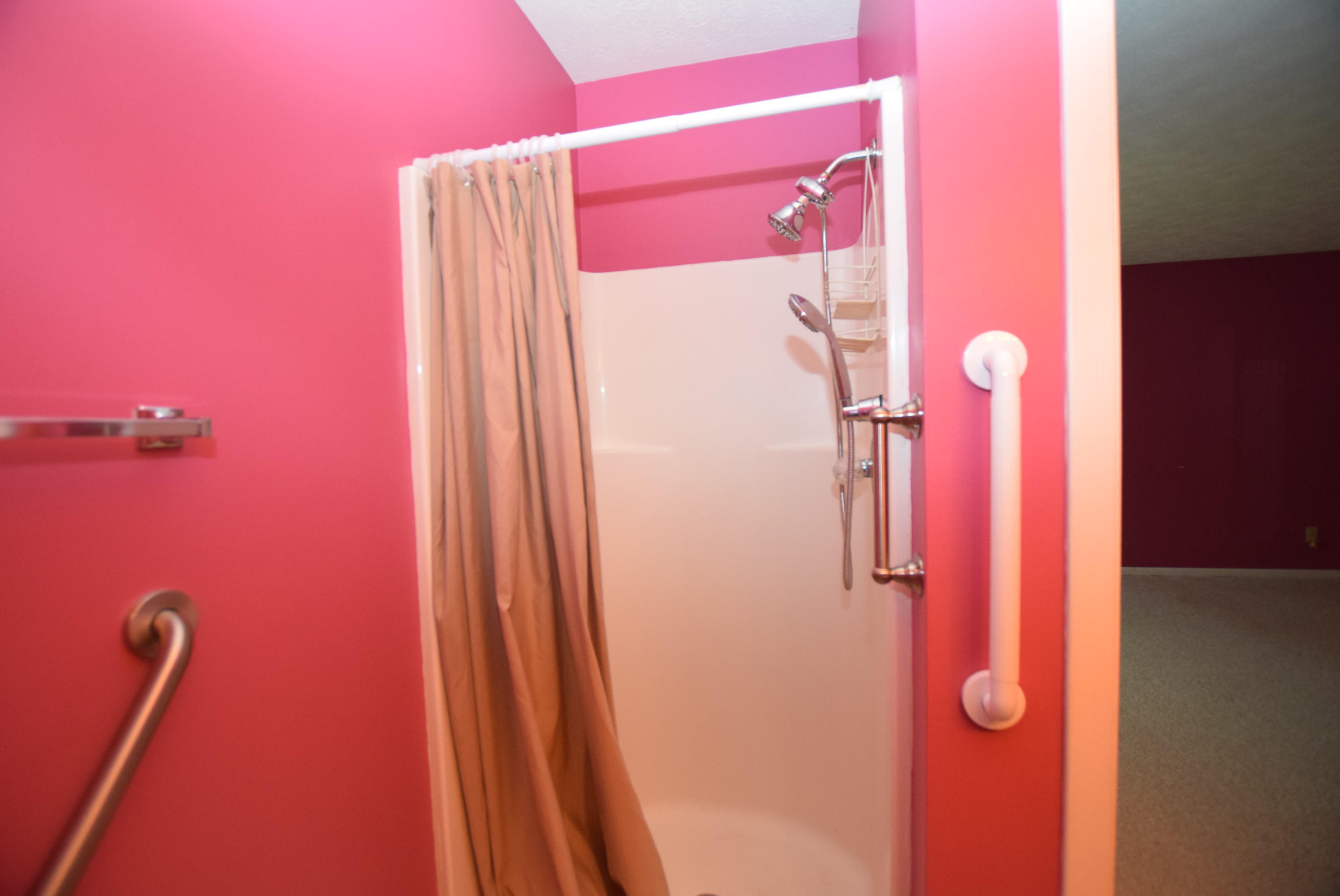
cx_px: 670
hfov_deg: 100.3
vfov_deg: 77.4
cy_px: 448
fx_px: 559
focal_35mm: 15
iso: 1400
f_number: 3.5
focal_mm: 10
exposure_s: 1/60
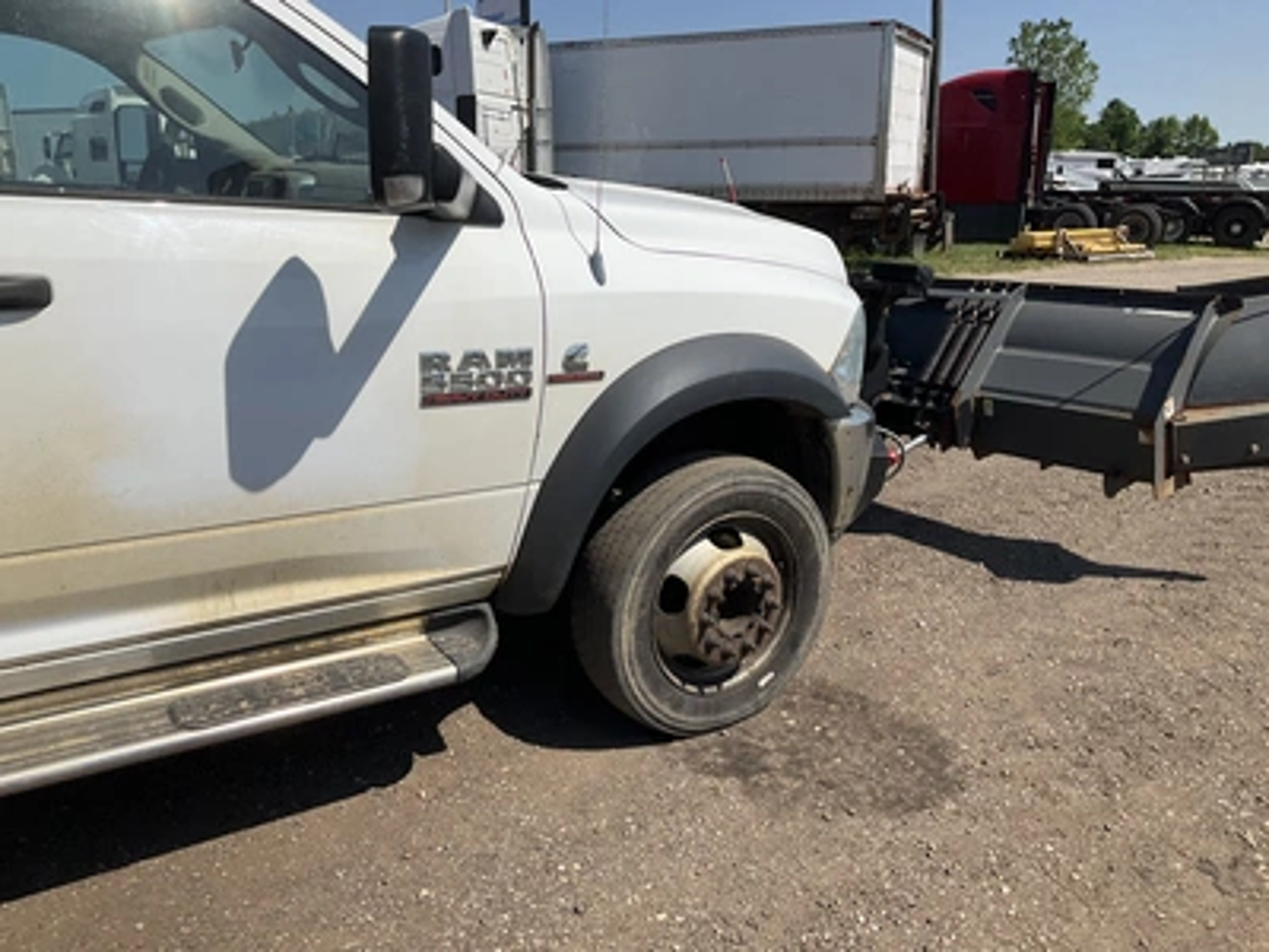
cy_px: 476
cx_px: 634
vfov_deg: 48.2
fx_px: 1063
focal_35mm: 29
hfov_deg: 61.7
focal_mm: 3
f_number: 1.8
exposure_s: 1/3125
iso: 25
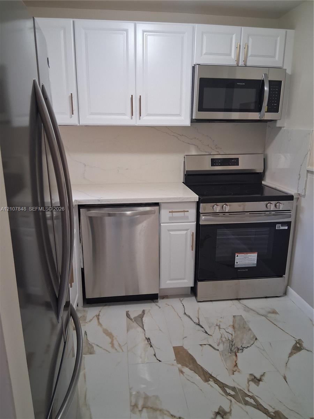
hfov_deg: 53.1
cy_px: 210
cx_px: 157
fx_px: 314
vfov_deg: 67.3
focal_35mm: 26
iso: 500
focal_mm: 3.98
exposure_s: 1/60
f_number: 1.8
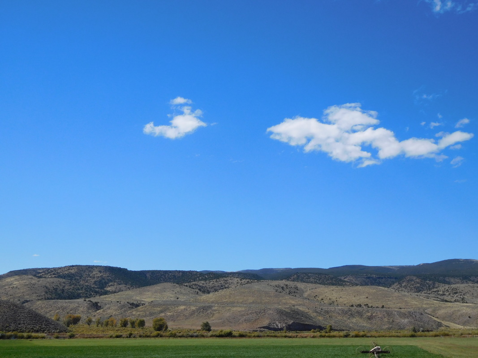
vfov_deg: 32.2
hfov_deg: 42.1
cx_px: 239
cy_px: 179
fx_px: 621
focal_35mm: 45
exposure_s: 1/400
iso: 125
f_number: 8
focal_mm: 8
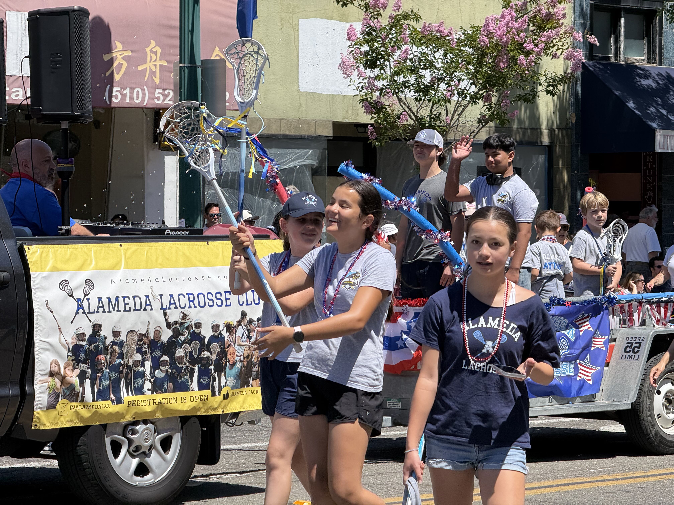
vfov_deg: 12.3
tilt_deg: -0.1
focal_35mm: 120
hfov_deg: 16.4
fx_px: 2336
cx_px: 337
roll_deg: -0.7
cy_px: 252
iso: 64
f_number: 2.8
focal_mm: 15.66
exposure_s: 1/951
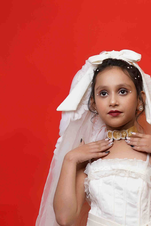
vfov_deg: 15.8
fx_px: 793
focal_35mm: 126
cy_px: 258
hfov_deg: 10.7
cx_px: 164
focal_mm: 50
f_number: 2.8
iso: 320
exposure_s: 1/250
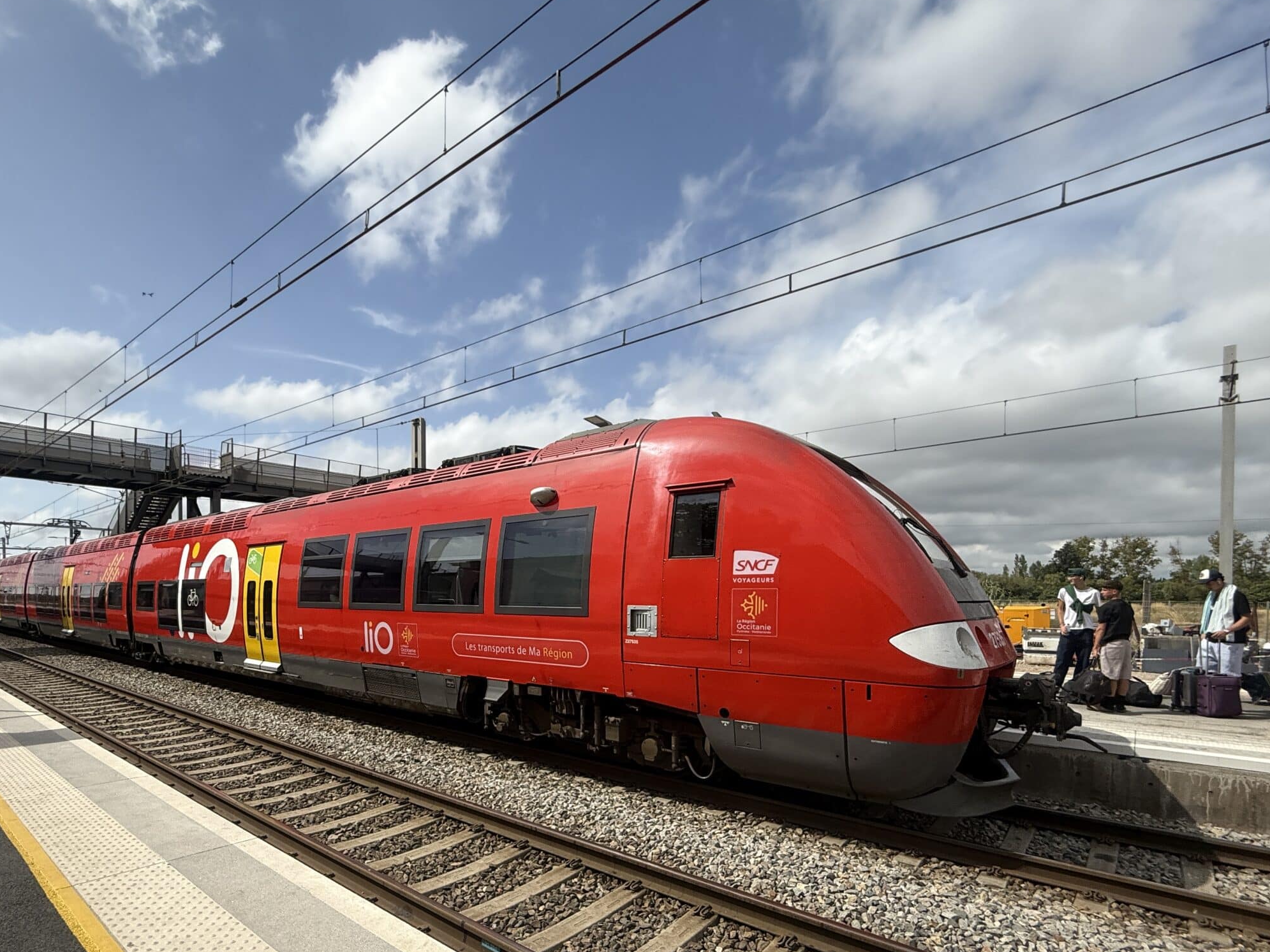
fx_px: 660
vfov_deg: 70.3
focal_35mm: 18
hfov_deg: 87.4
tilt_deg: +1.3
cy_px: 603
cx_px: 559
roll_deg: +0.1
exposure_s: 1/2506
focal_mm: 2.22
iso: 50
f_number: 2.2
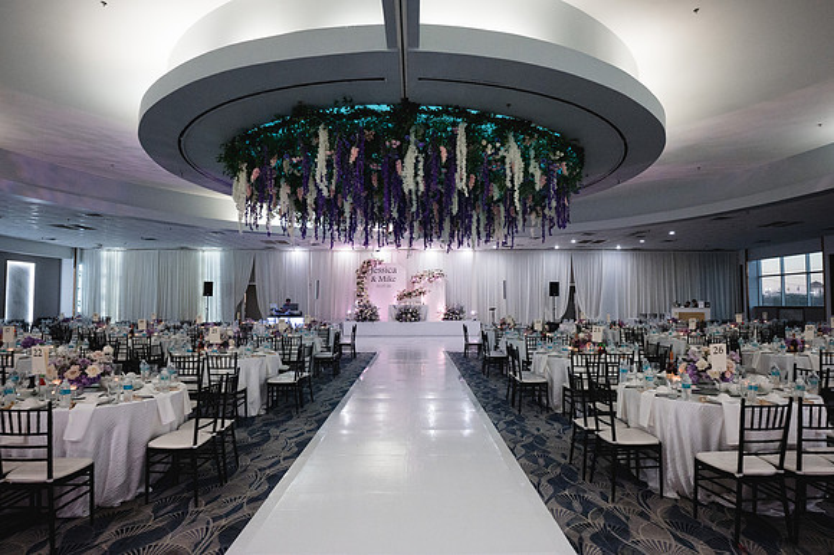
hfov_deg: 83.7
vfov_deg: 61.6
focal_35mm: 20
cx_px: 417
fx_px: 465
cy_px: 278
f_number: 4
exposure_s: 1/250
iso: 5000
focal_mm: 20
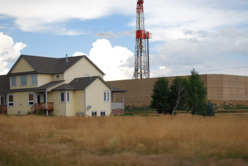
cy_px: 83
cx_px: 124
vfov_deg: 16.6
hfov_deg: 24.6
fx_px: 569
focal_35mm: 82
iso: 100
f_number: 7.1
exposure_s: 1/200
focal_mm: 55
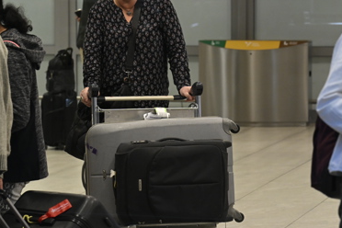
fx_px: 1852
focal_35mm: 195
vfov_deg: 7.0
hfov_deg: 10.5
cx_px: 145
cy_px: 72
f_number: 5.6
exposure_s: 1/125
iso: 2500
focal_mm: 105
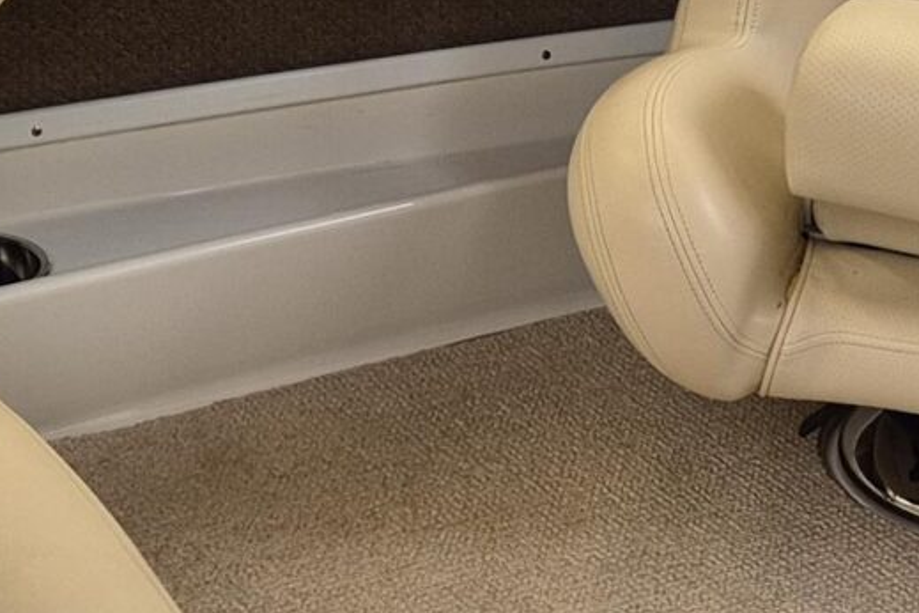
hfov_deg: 16.8
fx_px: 3012
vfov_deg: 11.6
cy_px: 446
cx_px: 1020
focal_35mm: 118
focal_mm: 5.4
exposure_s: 1/180
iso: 80
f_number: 1.8
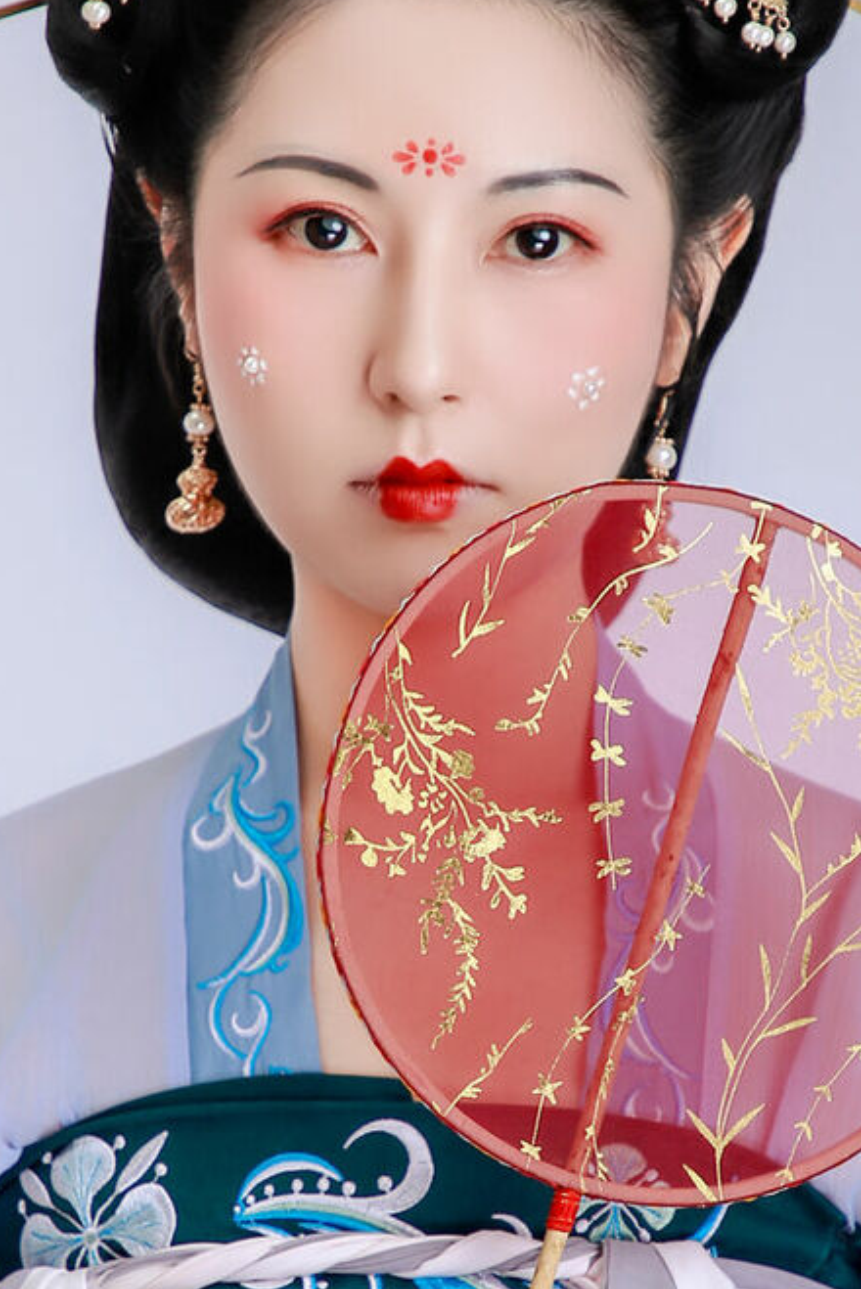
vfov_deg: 8.4
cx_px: 407
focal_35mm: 246
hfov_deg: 5.6
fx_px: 8815
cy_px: 842
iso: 100
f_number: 7.1
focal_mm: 105
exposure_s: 1/160
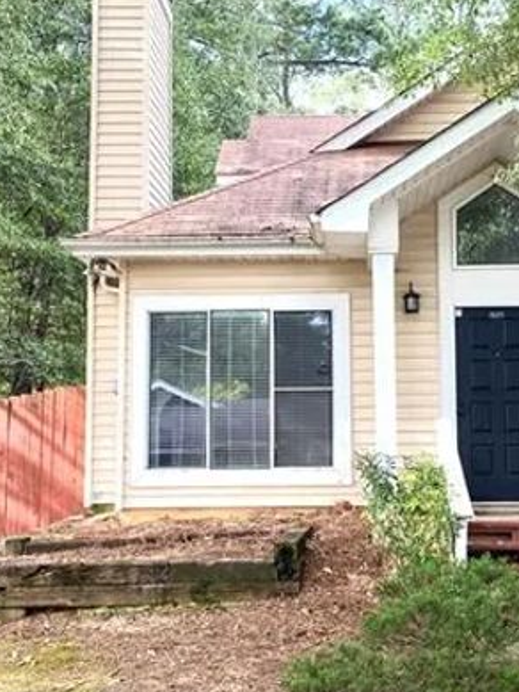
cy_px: 326
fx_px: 1139
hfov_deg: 25.6
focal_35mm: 57
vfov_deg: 33.8
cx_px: 320
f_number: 1.8
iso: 50
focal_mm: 4.25
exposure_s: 1/121
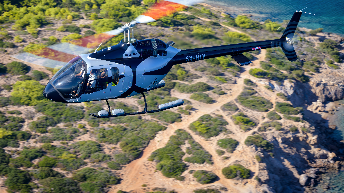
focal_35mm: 173
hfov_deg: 12.4
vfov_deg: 7.0
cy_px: 62
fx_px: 1578
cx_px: 163
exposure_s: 1/100
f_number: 5.6
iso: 31
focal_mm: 135
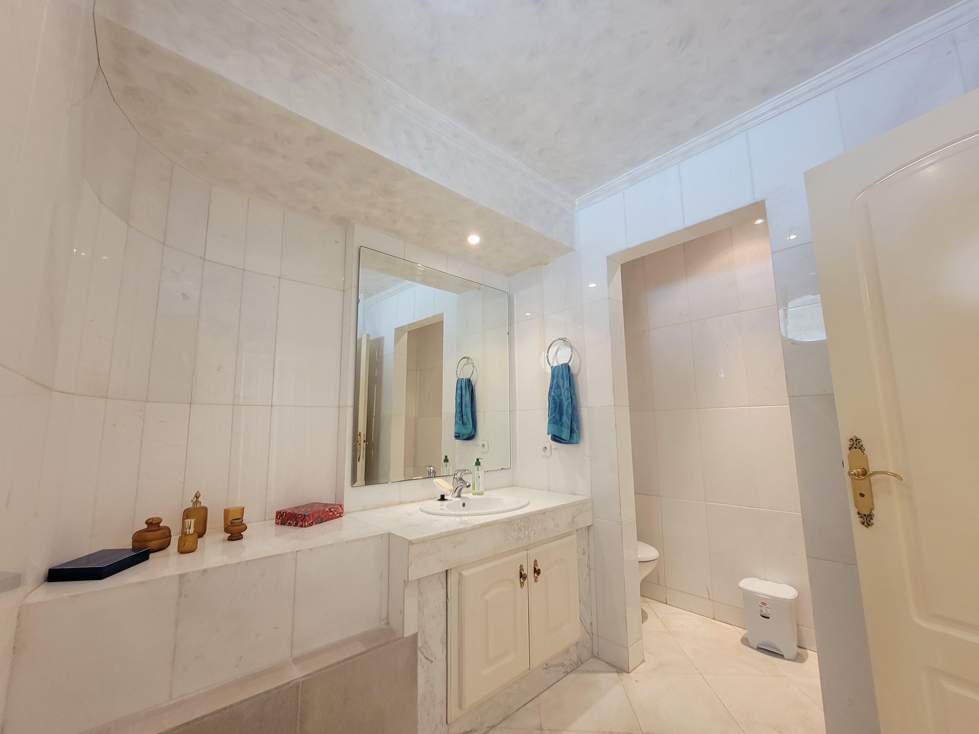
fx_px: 368
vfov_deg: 89.9
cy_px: 367
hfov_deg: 106.2
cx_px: 490
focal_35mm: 13
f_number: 2.2
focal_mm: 2.2
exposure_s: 1/50
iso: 160
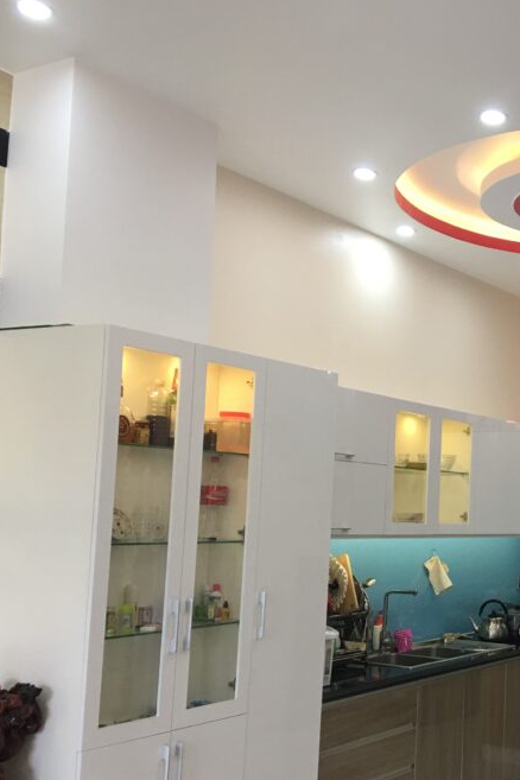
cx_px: 519
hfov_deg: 27.1
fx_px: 1018
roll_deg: -1.7
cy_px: 452
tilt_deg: +4.2
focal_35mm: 47
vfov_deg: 41.8
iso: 50
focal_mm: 4.15
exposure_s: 1/33
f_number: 2.2
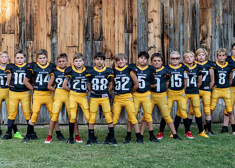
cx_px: 109
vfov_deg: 14.5
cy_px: 103
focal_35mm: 99
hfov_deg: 20.2
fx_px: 660
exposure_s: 1/1250
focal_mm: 50
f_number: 1.6
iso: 100
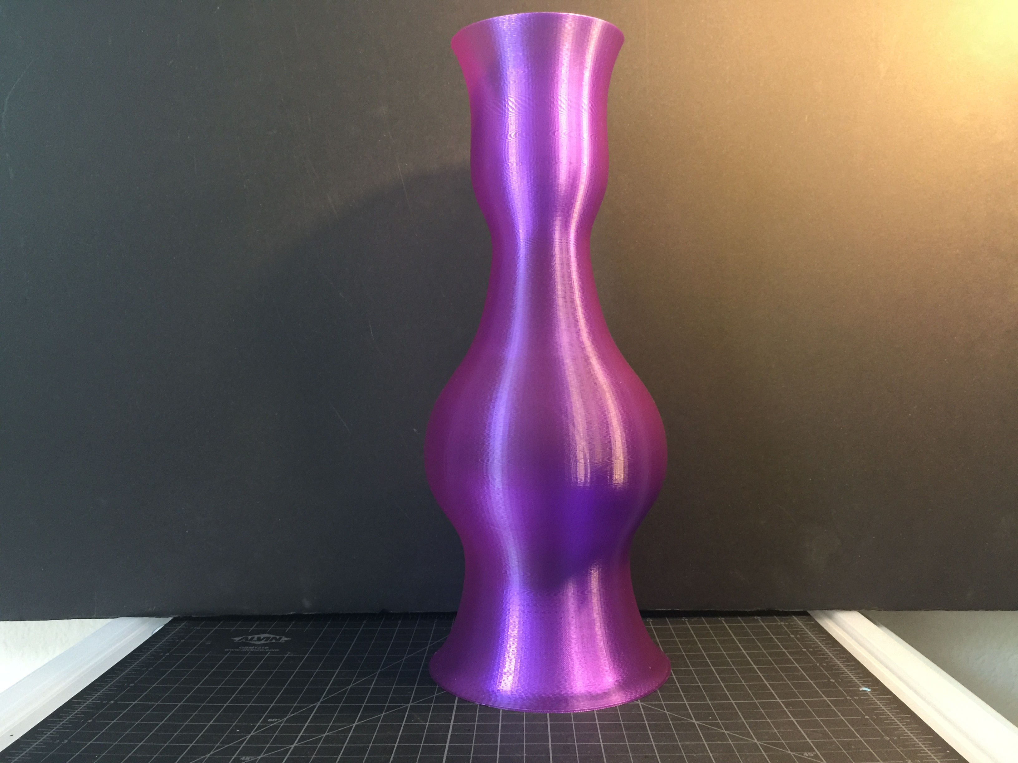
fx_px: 853
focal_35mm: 29
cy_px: 382
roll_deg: +0.5
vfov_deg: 48.2
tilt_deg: -0.6
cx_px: 509
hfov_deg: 61.7
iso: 125
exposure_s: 1/15
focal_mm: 4.15
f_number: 2.2
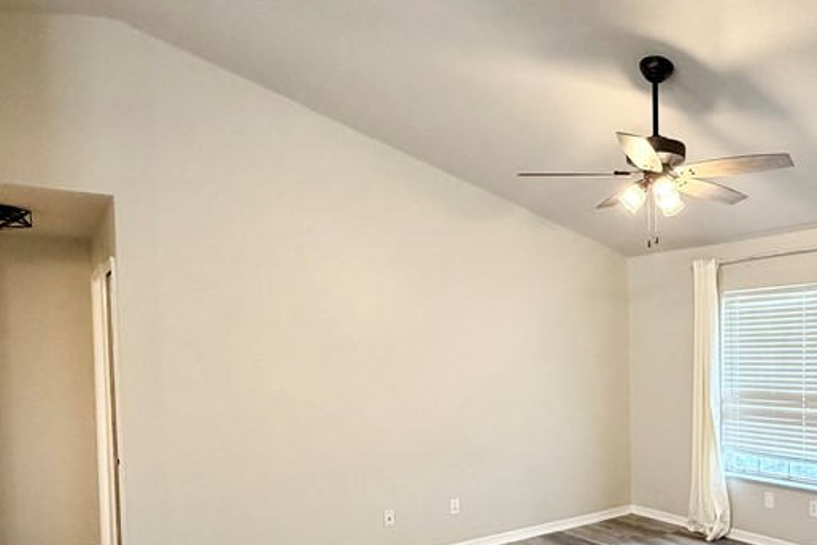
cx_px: 625
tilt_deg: -2.4
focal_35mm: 29
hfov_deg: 59.8
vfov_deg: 44.2
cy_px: 370
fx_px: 658
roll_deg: +0.5
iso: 250
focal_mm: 2.22
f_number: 2.2
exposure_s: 1/60
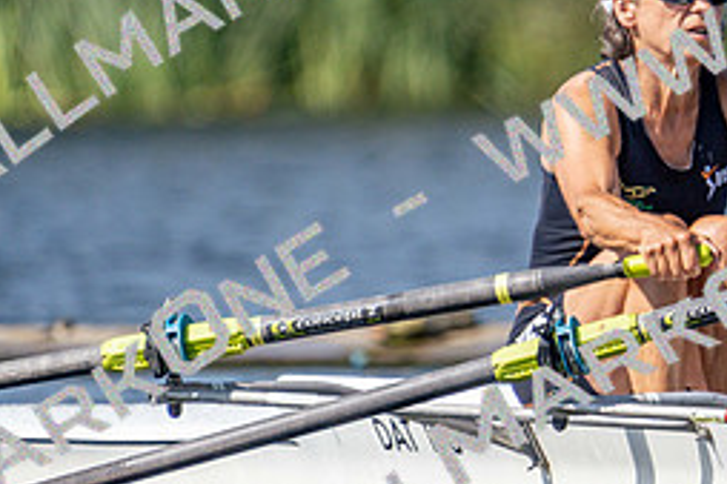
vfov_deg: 1.0
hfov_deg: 1.5
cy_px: 190
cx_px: 827
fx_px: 27668
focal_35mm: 1371
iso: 320
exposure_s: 1/2000
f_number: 6.3
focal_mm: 600
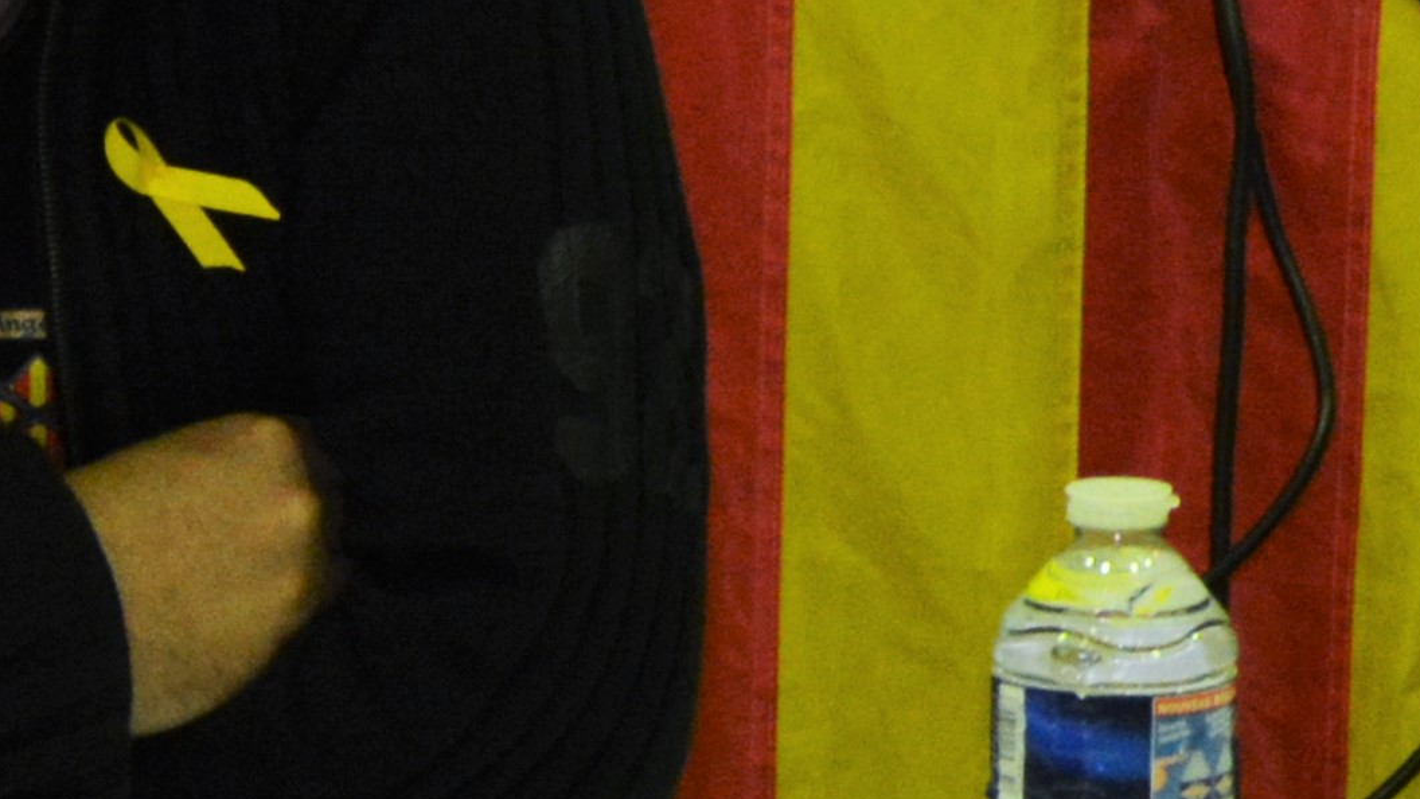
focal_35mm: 357
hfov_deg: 6.0
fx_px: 13442
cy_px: -1293
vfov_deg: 3.4
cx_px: 2312
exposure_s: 1/60
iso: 1250
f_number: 4.5
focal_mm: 40
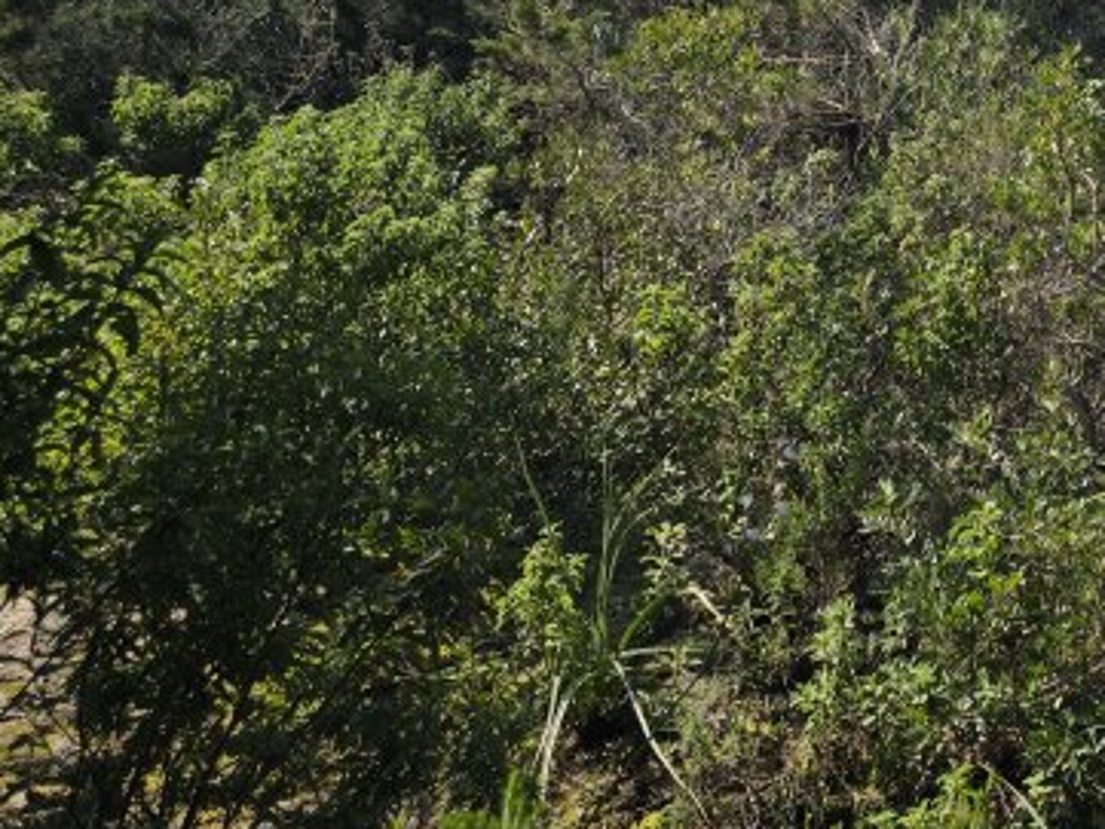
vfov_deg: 26.7
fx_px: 1629
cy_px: -34
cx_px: 1221
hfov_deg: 32.8
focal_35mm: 51
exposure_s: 1/598
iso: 12
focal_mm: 6.3
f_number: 1.7
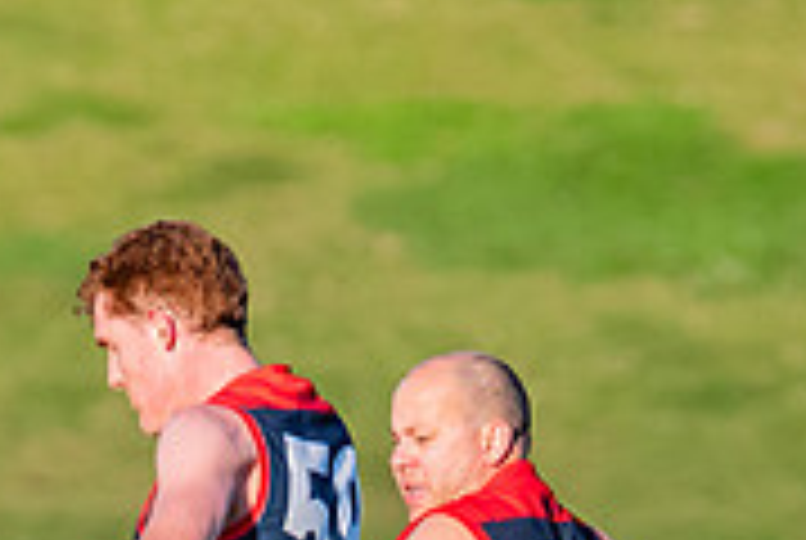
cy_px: 846
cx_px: -119
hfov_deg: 1.0
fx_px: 48081
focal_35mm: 2144
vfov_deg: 0.6
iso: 800
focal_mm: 420
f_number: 7.1
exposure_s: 1/1600
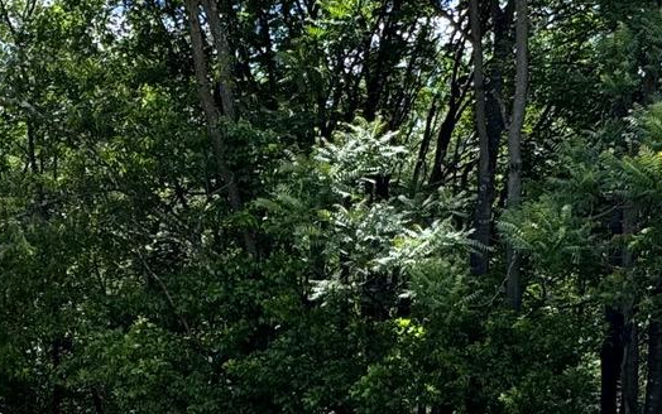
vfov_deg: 21.4
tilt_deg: -4.5
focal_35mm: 58
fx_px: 1047
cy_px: 435
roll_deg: +0.1
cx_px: 87
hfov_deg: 33.5
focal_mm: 2.22
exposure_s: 1/620
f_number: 2.2
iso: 50
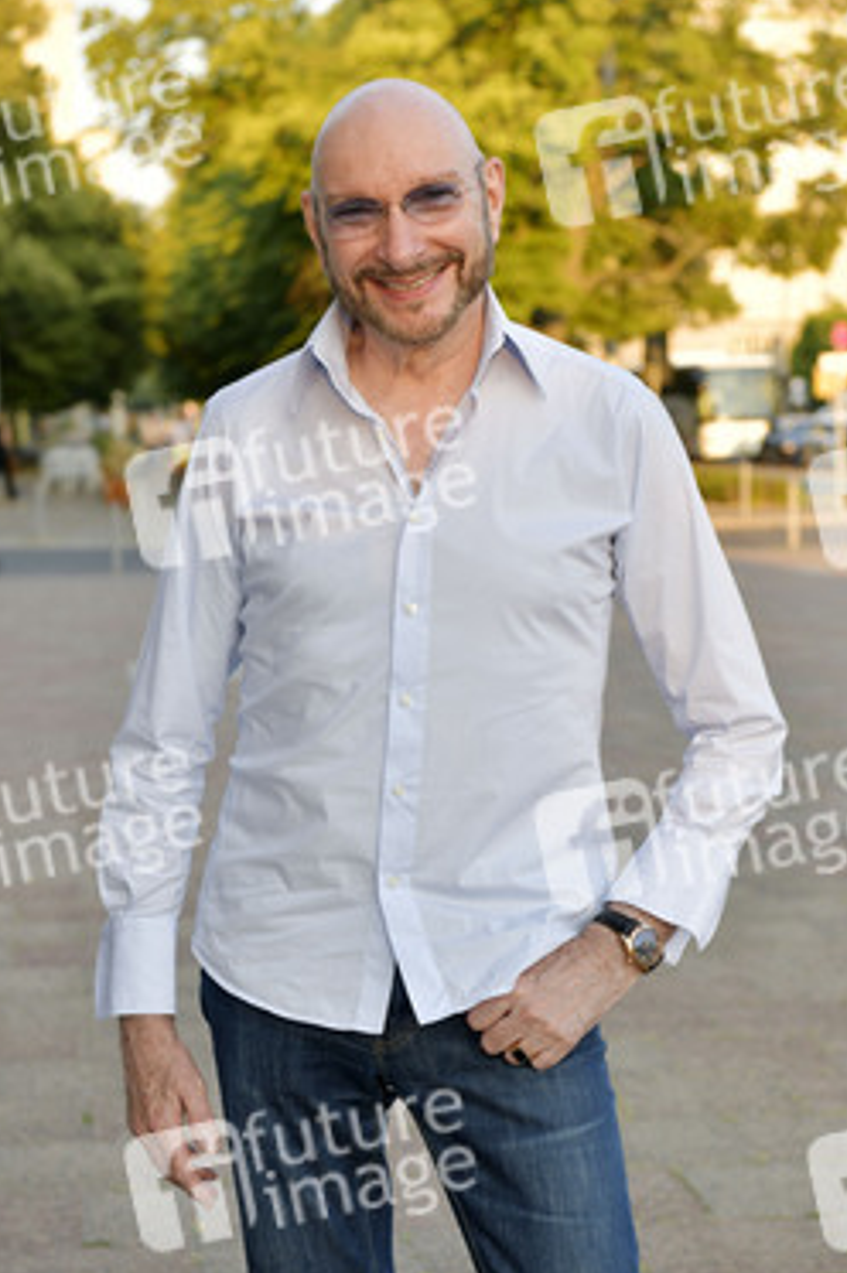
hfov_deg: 18.1
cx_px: 400
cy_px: 659
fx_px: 2652
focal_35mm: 75
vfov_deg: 27.0
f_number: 5.6
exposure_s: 1/200
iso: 320
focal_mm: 70
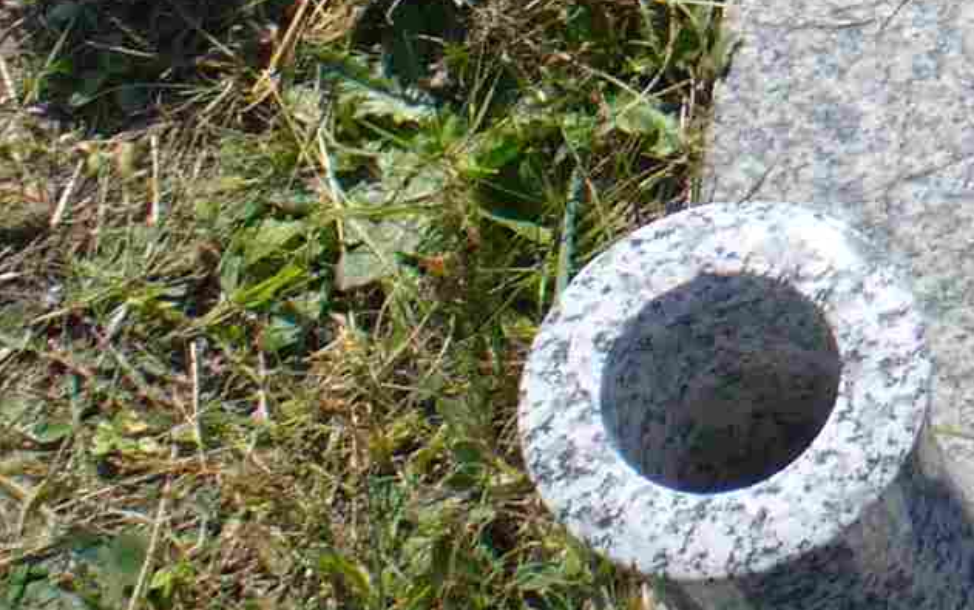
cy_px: -168
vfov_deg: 8.2
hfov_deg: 12.1
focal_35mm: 159
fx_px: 4222
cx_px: 1752
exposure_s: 1/320
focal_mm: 6.1
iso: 80
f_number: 5.6
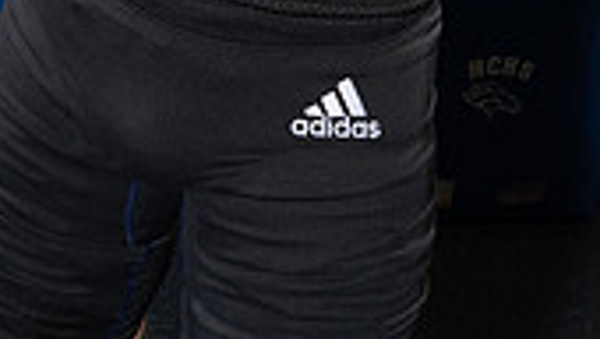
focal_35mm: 72
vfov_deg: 13.1
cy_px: -445
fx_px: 1147
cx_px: 339
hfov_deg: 29.3
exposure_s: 1/250
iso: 800
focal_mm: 26
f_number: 8
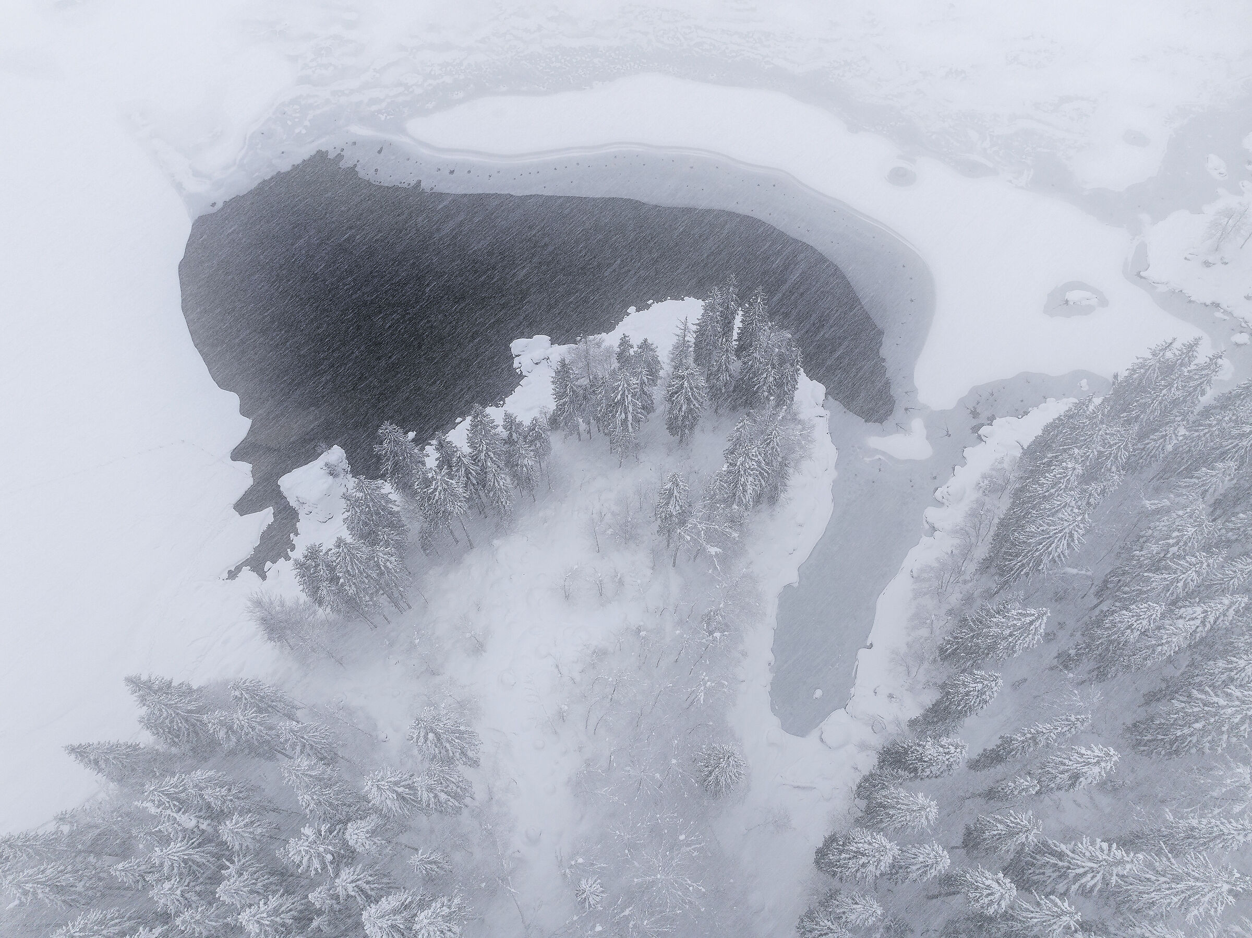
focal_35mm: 24
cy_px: 469
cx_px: 626
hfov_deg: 71.6
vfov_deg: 56.8
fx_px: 868
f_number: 3.5
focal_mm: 12.29
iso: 200
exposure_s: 1/50
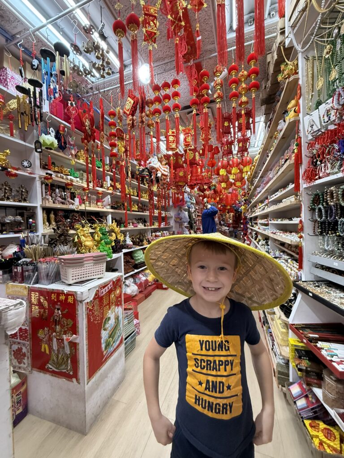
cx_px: 172
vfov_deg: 102.1
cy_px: 229
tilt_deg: -0.7
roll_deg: +1.4
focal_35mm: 14
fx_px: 186
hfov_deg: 85.7
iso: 400
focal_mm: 2.22
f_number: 2.2
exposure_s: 1/120
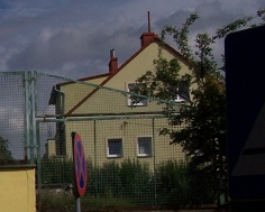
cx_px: -98
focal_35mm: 102
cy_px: 225
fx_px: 800
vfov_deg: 14.8
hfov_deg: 17.4
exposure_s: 1/1500
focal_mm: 6.3
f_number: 5.6
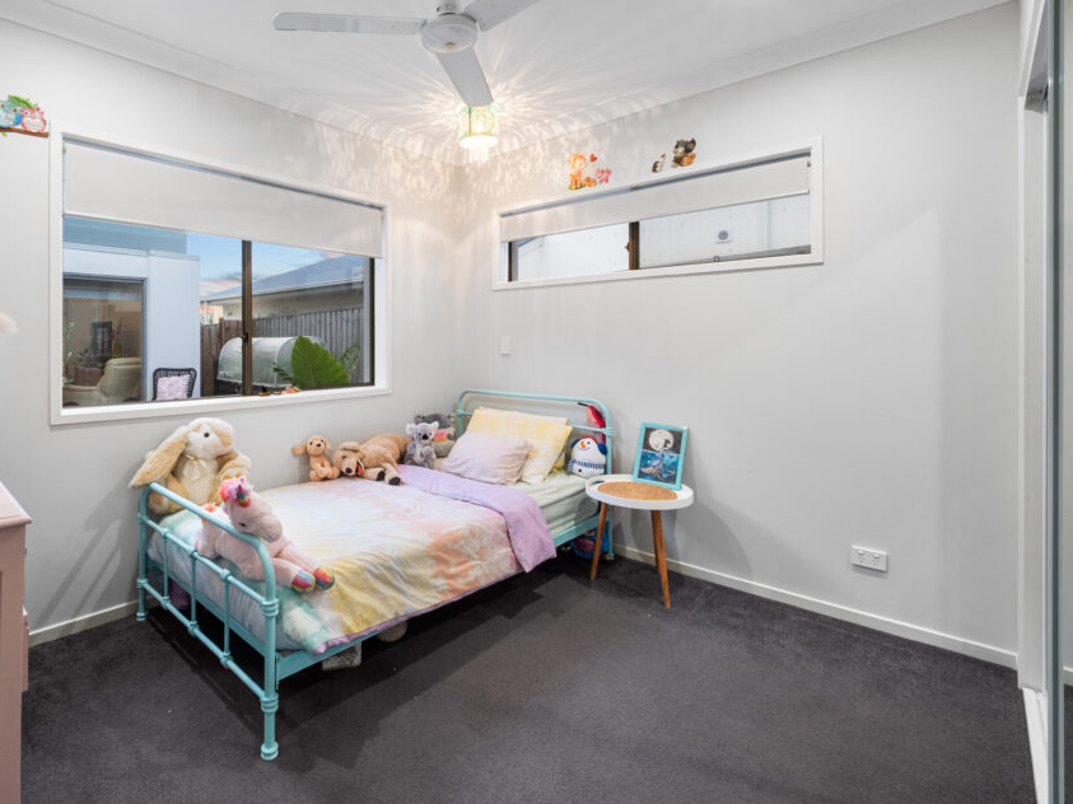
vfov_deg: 74.3
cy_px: 346
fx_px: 527
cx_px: 433
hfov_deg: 89.9
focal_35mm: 17
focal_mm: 7
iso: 400
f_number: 8
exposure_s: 1/2.5
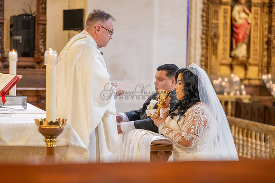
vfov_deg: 13.3
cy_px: 92
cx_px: 138
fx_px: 787
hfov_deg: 19.8
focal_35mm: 103
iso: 2000
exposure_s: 1/100
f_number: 2.8
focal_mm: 103
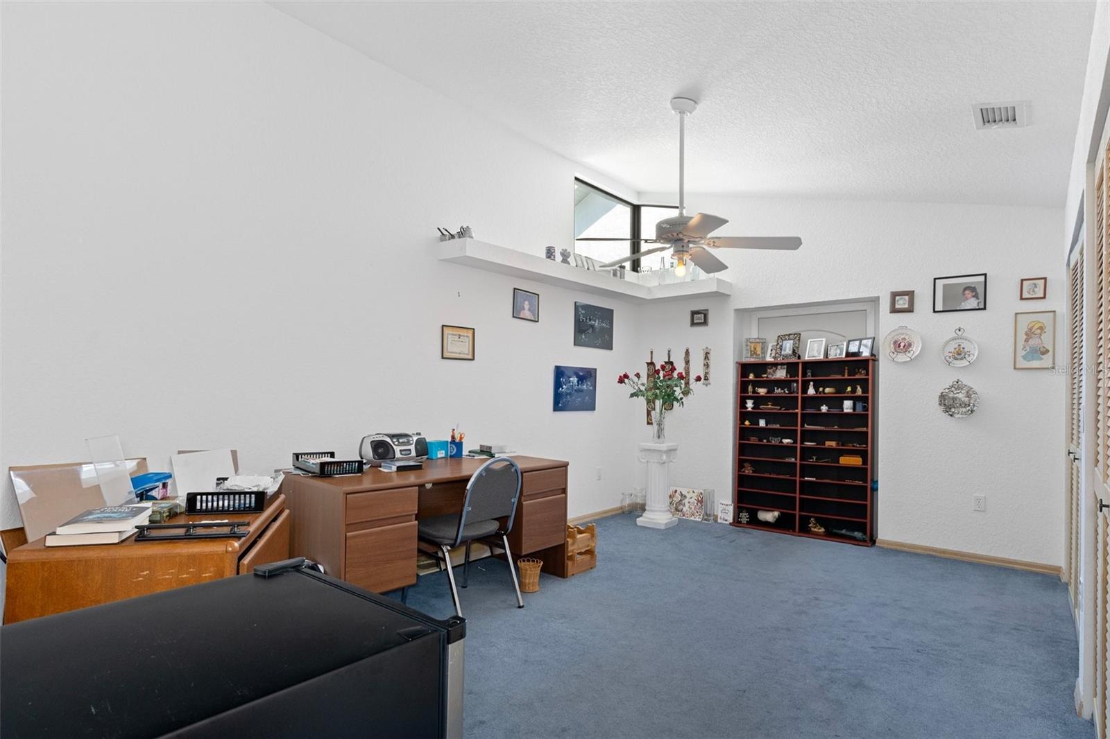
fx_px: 555
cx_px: 555
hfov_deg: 90.0
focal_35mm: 18
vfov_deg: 67.4
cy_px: 370
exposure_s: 1/1.25
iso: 640
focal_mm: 12
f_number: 8
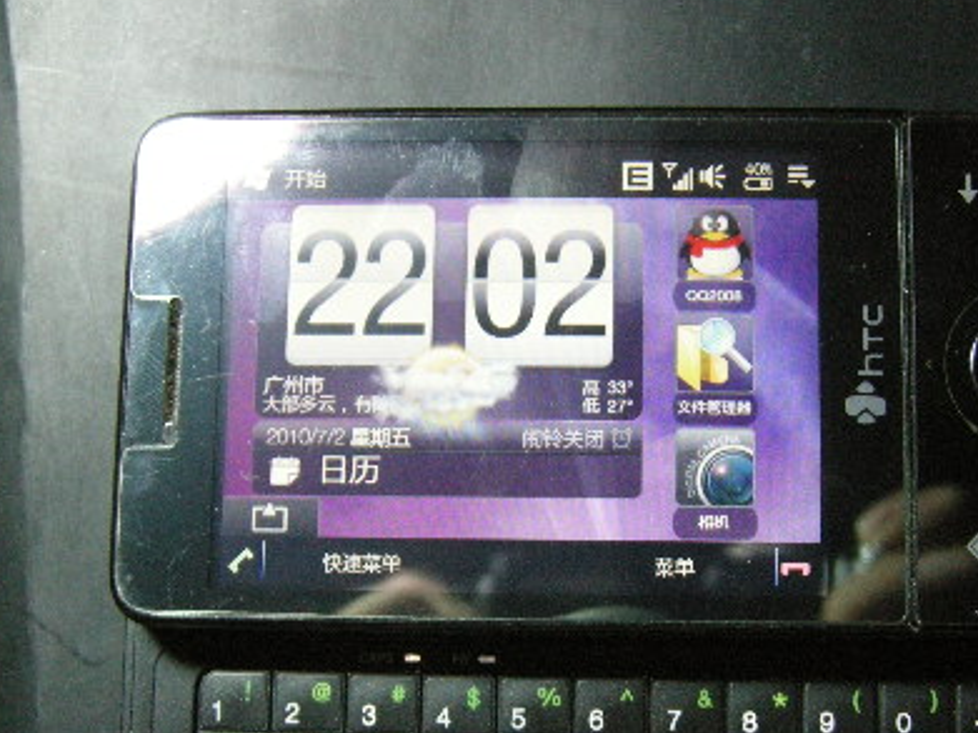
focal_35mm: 59
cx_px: 563
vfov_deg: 24.7
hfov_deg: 32.7
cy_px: 500
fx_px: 1666
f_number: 2.7
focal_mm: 7.5
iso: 400
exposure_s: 1/36.5
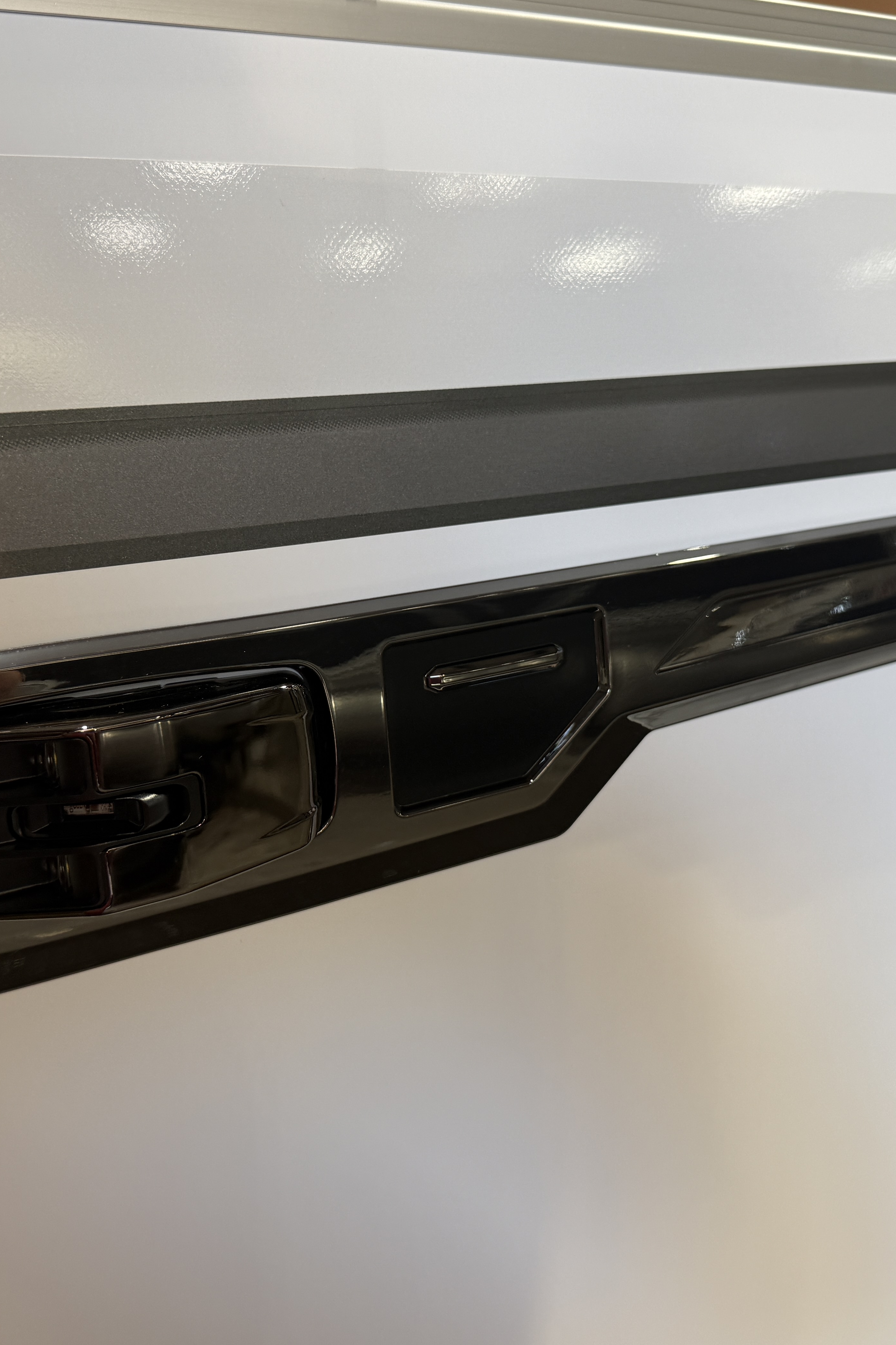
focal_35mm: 34
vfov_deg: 55.8
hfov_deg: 38.9
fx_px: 1269
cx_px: 455
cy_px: 677
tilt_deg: -10.6
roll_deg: +3.4
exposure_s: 1/120
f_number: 1.78
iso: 80
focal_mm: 6.76
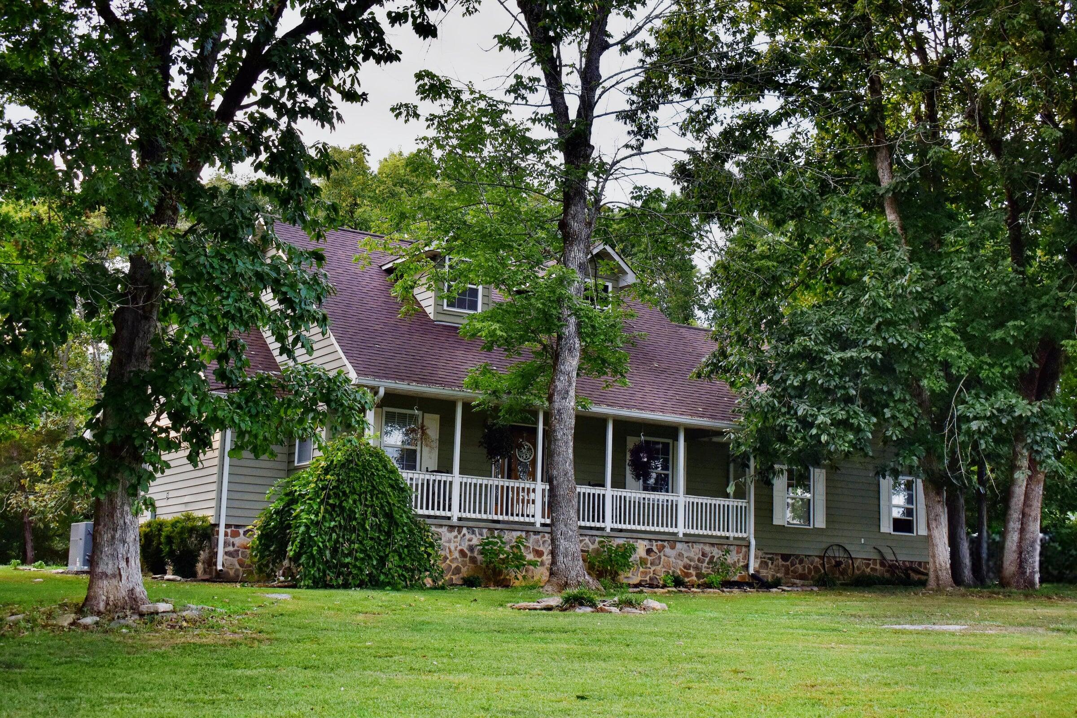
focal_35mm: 46
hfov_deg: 42.3
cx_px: 538
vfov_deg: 28.9
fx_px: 1391
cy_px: 359
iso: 560
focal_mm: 31
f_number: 4.2
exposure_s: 1/250
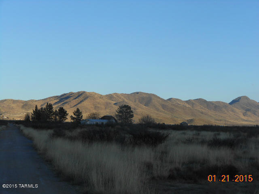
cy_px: 97
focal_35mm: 87
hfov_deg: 22.5
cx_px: 130
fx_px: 651
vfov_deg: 17.0
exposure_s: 1/400
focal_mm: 15.6
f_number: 5.3
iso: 80
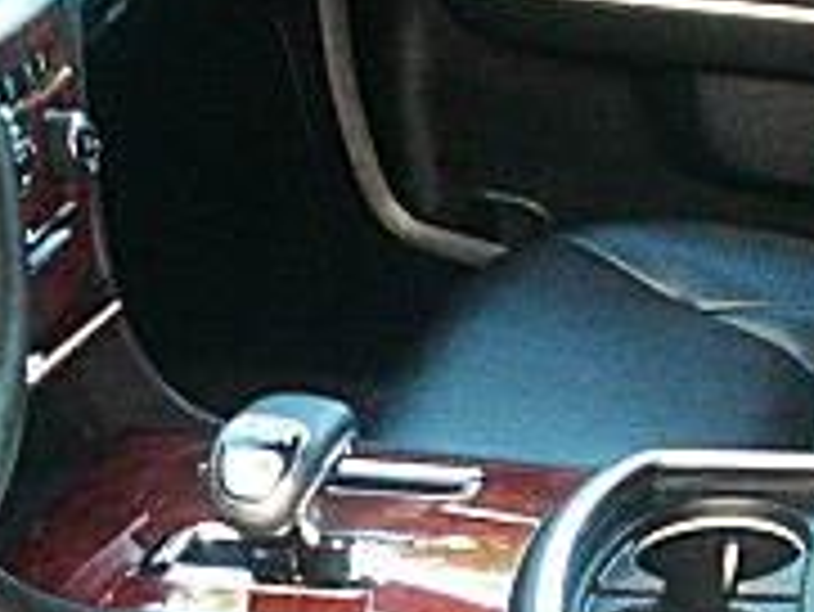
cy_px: 742
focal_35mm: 127
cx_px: 450
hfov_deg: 15.5
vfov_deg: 11.4
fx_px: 2988
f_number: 2.8
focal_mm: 6.3
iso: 400
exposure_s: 1/100
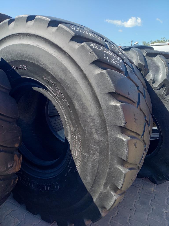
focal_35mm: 25
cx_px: 84
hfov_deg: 54.9
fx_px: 163
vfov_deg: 69.4
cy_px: 113
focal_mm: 4.65
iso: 50
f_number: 1.8
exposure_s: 1/173
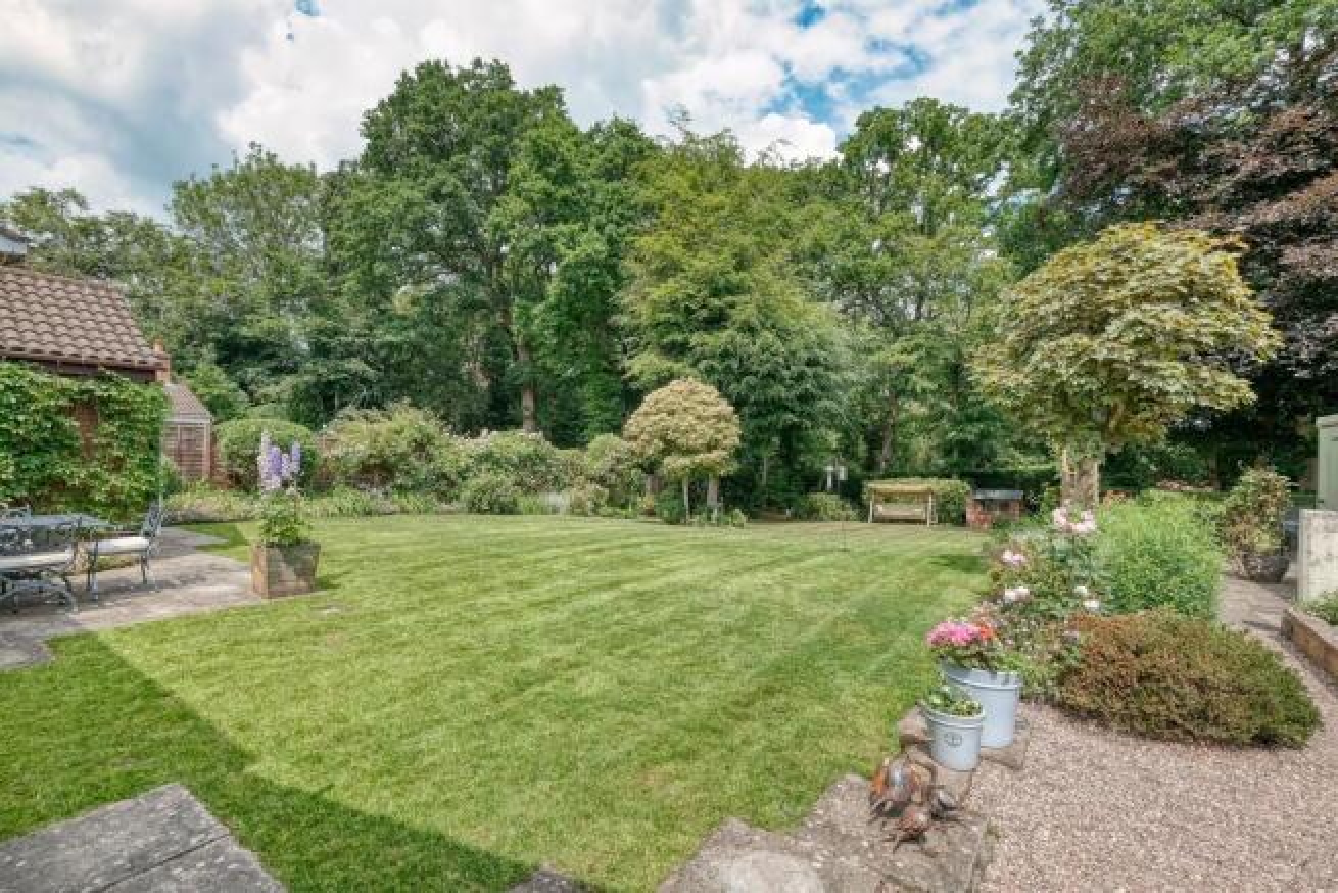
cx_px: 669
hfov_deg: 100.4
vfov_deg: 77.4
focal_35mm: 15
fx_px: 558
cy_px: 446
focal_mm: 10
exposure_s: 1/125
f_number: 8
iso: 250
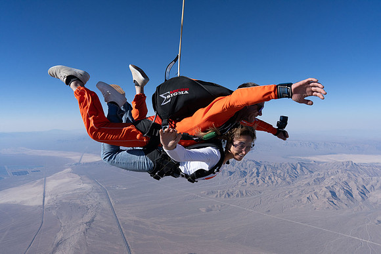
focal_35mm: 24
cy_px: 127
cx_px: 190
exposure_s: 1/2000
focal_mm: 24
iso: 800
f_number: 11
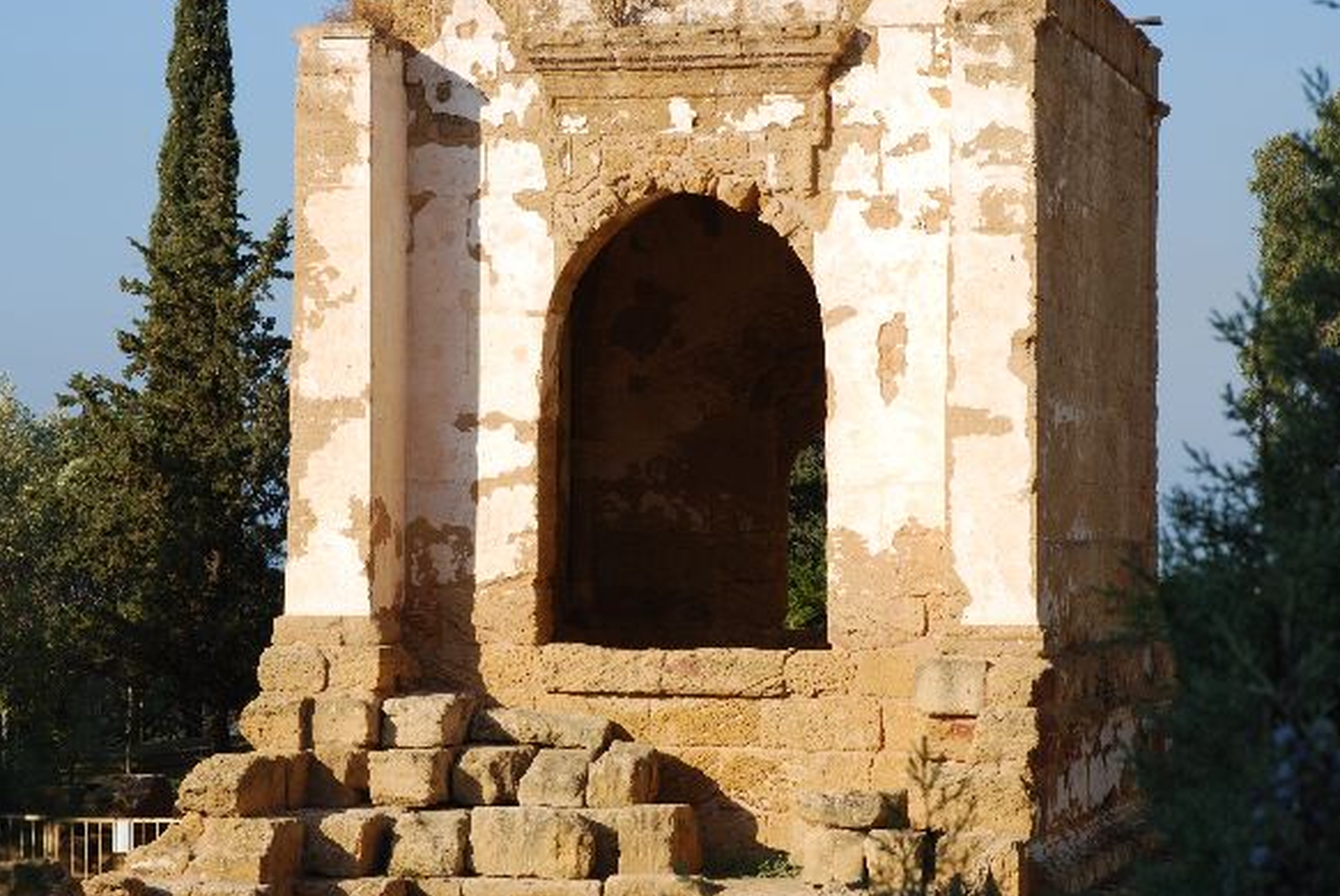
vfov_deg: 13.3
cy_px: 484
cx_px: 621
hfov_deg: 19.8
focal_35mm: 103
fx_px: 3838
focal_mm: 50
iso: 160
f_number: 10
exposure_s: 1/250
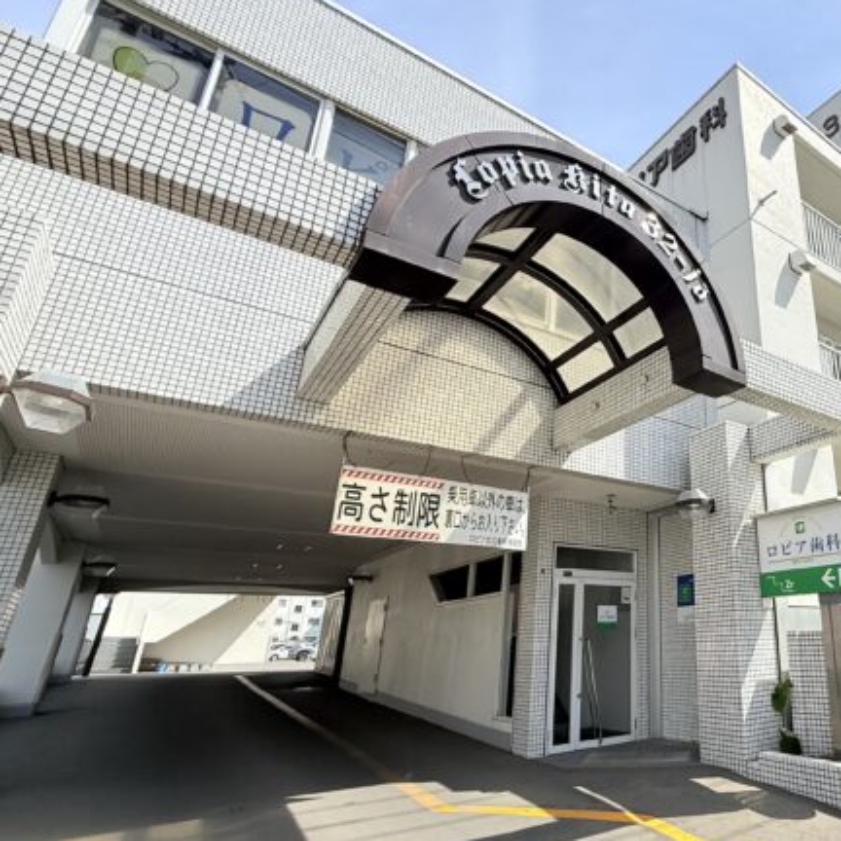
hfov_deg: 63.2
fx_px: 605
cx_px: 681
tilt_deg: +20.1
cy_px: 424
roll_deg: +1.1
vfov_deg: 69.6
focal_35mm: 22
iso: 64
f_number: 2.2
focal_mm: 2.22
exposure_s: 1/1399
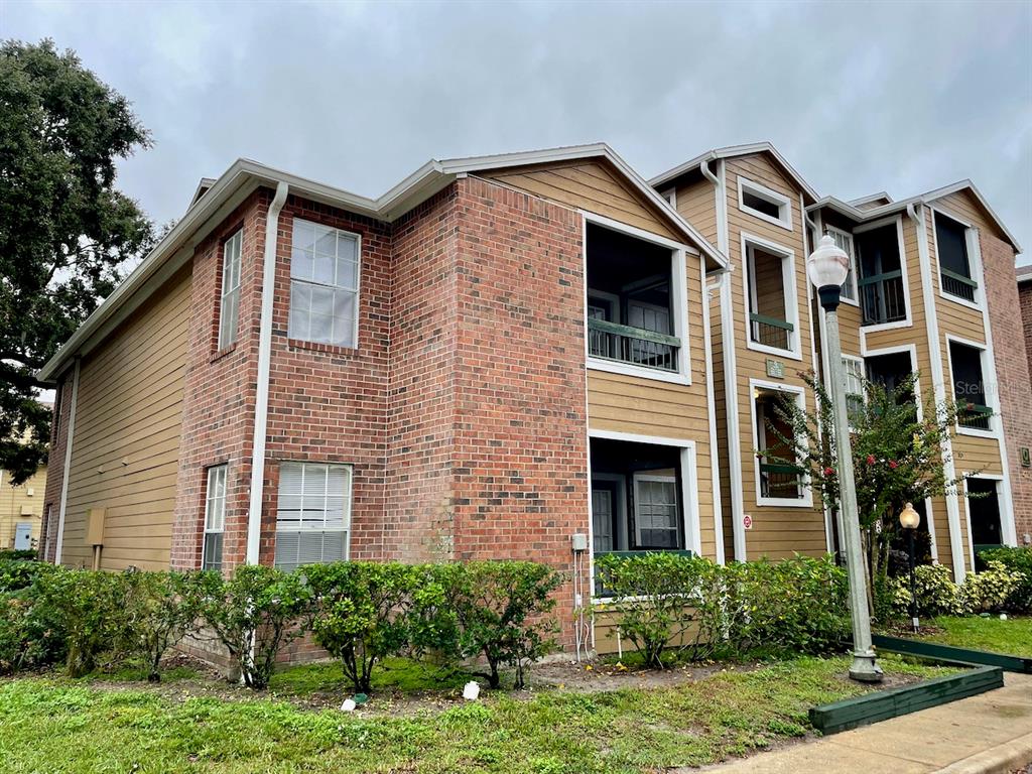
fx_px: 775
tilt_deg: +11.2
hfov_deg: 67.3
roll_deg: +0.7
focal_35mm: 26
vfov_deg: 53.1
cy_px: 387
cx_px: 516
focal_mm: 4.2
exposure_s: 1/332
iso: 32
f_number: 1.6
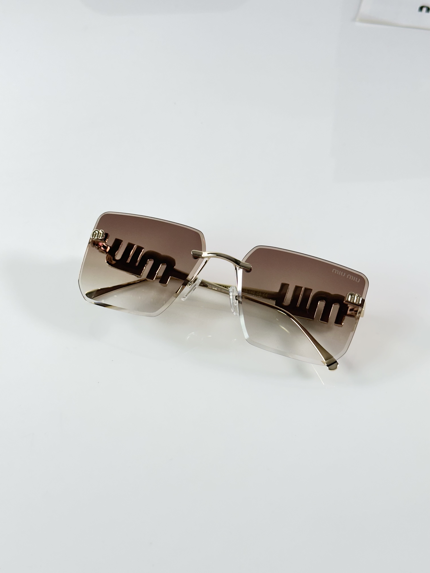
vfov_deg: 39.7
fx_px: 795
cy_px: 286
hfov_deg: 30.3
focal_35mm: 48
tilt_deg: -47.9
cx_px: 215
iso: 80
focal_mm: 6.86
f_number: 1.78
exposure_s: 1/100
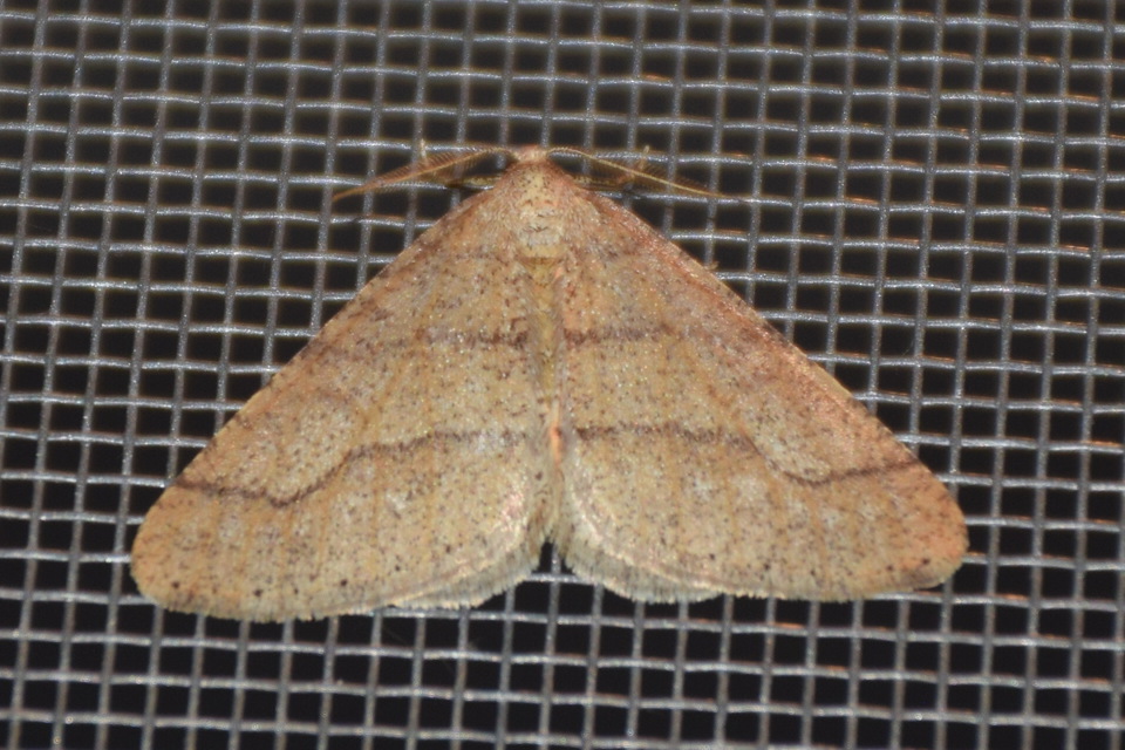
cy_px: 375
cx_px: 562
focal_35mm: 210
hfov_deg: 9.8
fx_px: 6562
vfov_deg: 6.5
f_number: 5.6
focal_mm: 140
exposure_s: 1/60
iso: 320
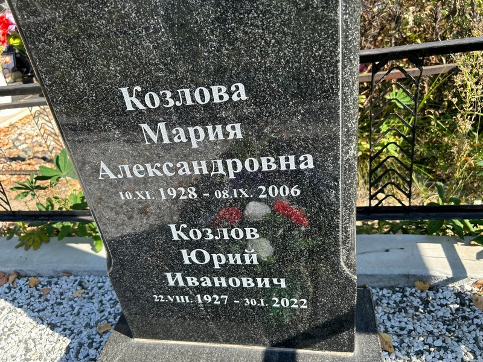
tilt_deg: -29.9
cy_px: 181
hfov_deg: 67.3
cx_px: 242
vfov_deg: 53.1
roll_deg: +9.5
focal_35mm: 26
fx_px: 363
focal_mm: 5.7
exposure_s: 1/1112
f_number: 1.5
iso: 50
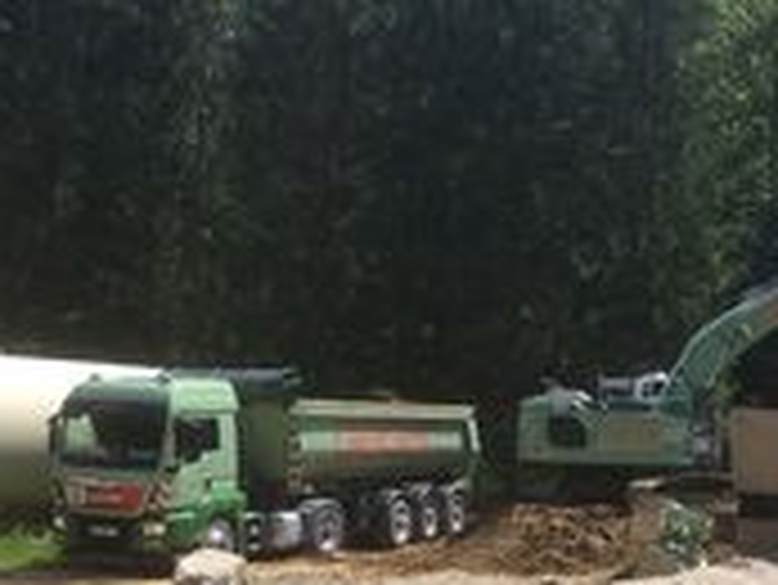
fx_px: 1619
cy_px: 544
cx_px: 675
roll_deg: -2.5
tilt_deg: -4.4
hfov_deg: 26.3
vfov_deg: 20.0
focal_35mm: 72
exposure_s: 1/818
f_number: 2.2
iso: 25
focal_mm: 4.15
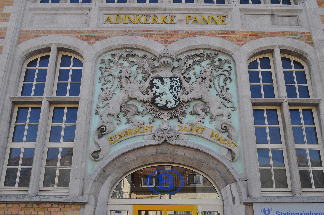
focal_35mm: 36
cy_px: 108
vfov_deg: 36.8
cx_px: 162
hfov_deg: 53.2
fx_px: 324
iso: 500
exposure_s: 1/250
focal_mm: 24
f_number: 8
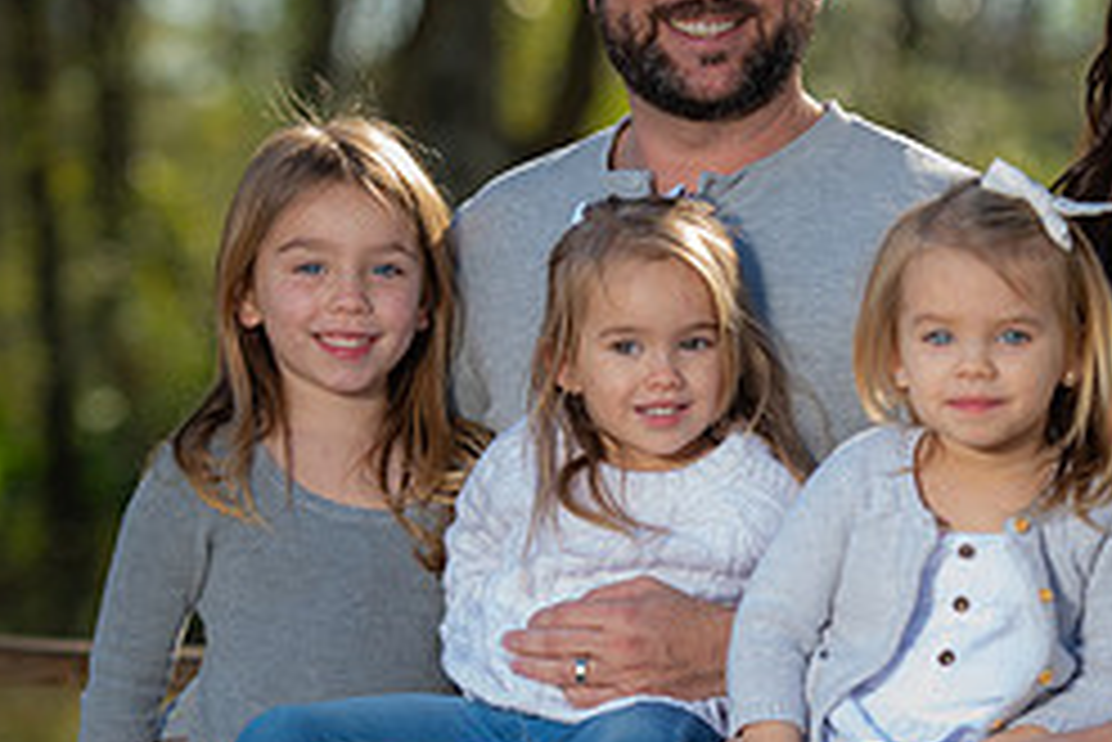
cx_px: 752
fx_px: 8406
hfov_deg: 7.6
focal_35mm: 272
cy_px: 558
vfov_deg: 5.1
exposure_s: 1/250
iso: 50
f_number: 2.8
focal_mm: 116
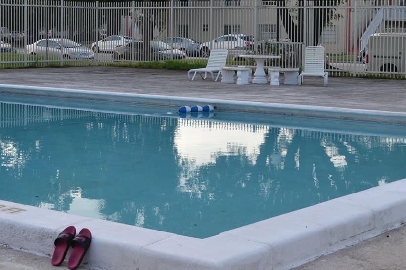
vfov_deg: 17.9
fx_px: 857
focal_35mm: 76
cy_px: 78
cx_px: 178
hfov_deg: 26.6
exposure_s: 1/125
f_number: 5.6
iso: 125
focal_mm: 26
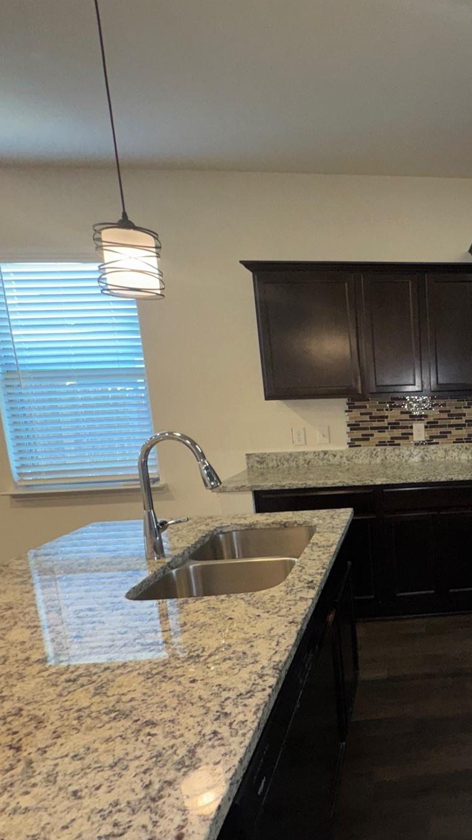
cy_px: 471
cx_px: 481
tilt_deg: -10.1
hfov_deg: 42.2
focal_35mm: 23
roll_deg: +1.9
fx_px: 512
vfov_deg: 78.4
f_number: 2.2
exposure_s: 1/60
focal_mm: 2.22
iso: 125
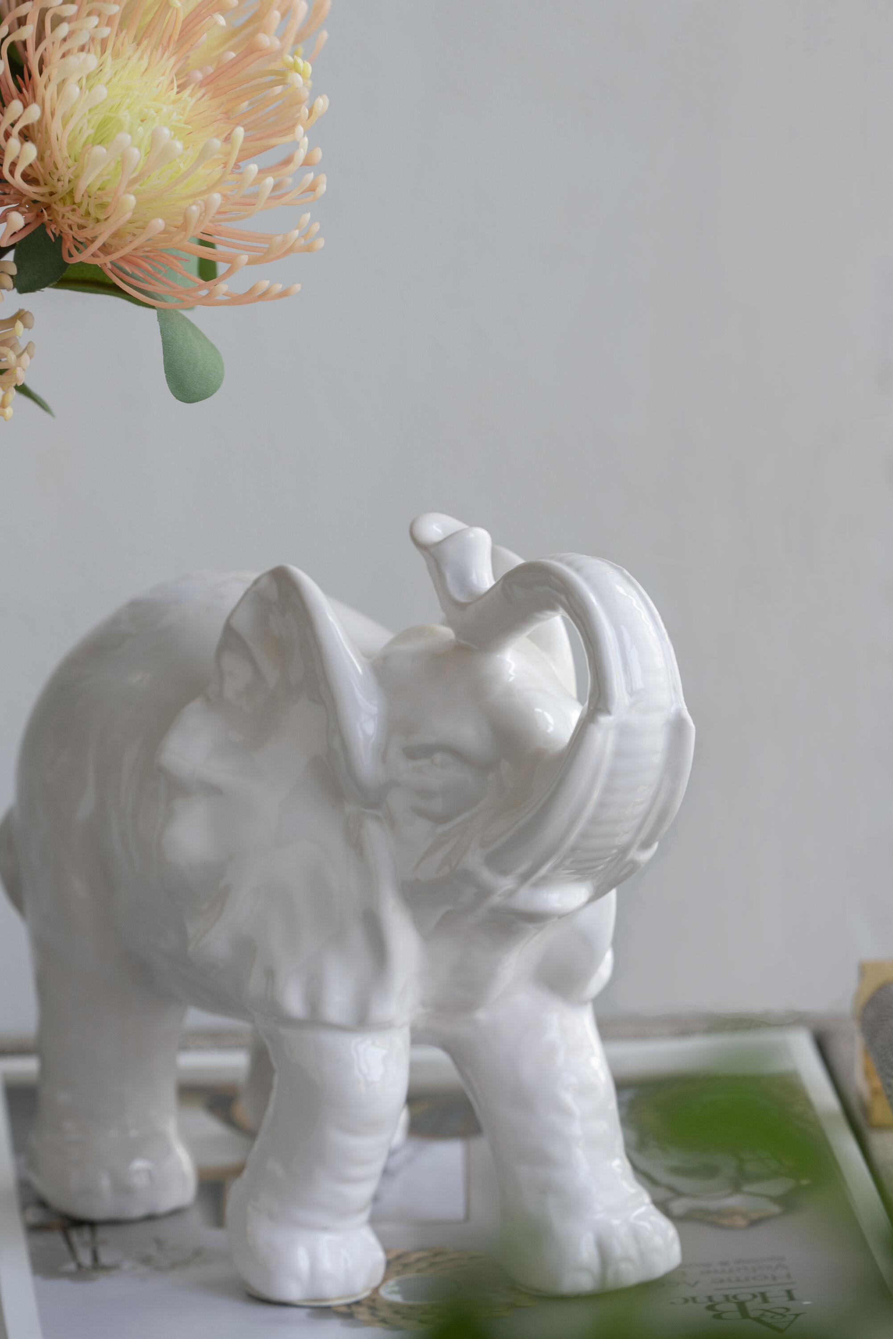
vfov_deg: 6.9
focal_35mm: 297
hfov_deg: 4.6
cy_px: 670
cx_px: 446
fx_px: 11042
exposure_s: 1/13
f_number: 5.6
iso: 125
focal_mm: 198
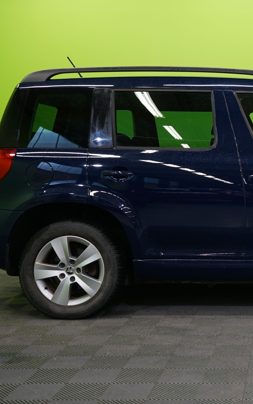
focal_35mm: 57
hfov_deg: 21.4
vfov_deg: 35.6
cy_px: 174
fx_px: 629
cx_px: 287
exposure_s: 1/25
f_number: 5.6
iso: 400
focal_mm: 31
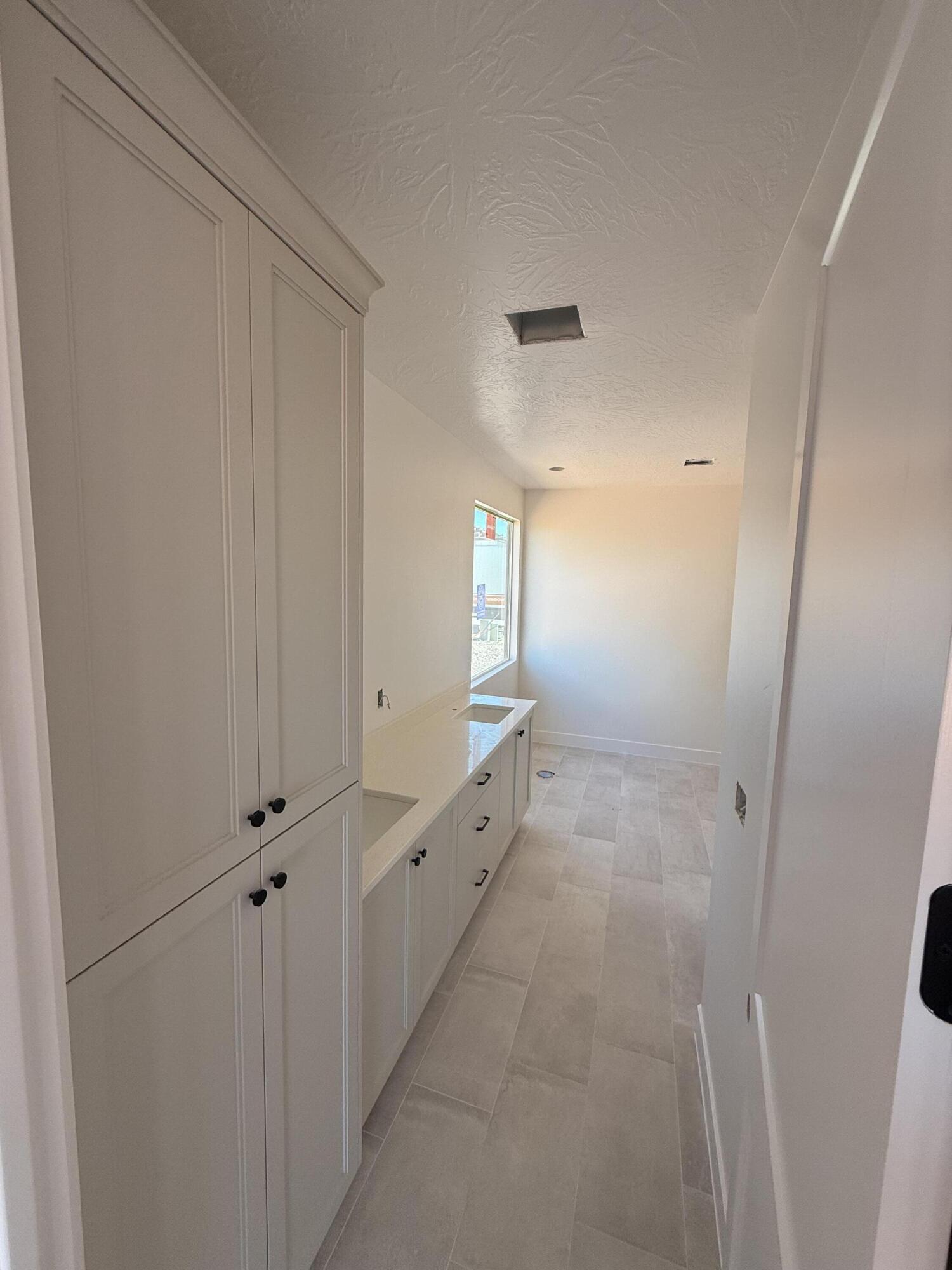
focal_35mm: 14
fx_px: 513
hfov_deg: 85.7
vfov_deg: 102.1
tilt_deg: -6.0
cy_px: 635
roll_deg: -1.5
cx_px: 476
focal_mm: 2.22
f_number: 2.2
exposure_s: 1/153
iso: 64
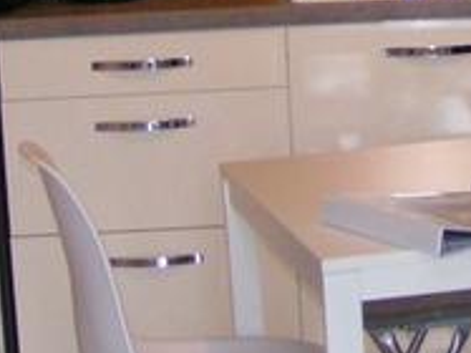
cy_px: -48
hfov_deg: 11.9
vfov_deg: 9.0
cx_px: 511
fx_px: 2216
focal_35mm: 163
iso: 200
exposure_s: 1/40
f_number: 2.8
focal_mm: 5.8
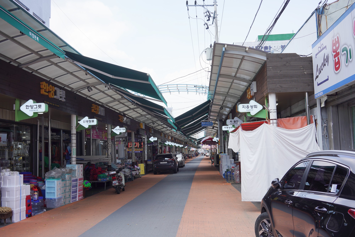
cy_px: 118
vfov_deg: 37.9
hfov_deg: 54.4
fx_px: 345
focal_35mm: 35
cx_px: 178
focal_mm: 35
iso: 100
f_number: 9
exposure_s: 1/100
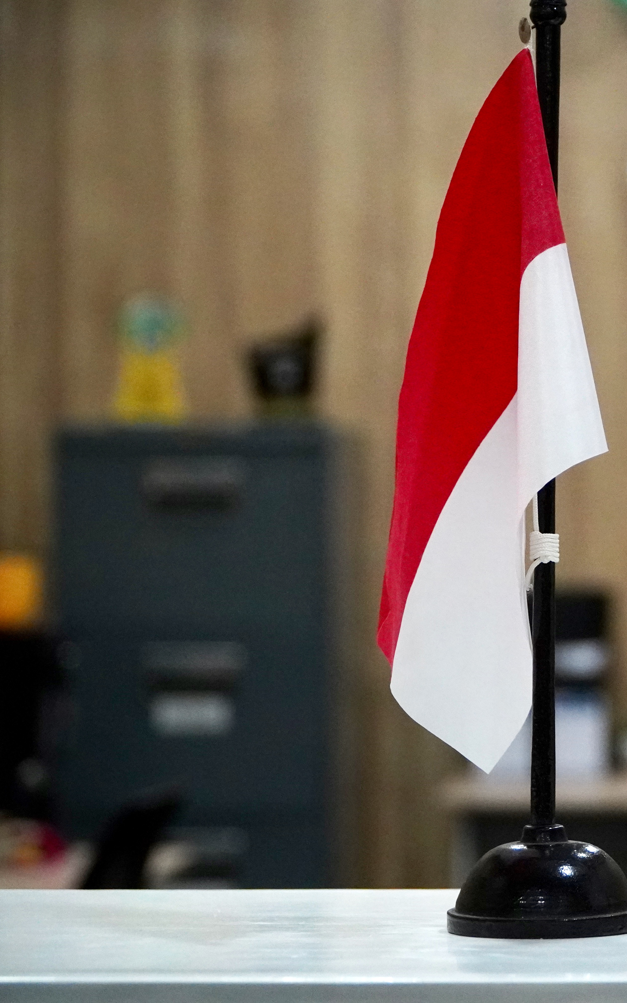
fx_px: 3664
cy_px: 498
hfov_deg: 9.7
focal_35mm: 134
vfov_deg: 15.6
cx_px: 740
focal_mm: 58
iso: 4000
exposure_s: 1/160
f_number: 4
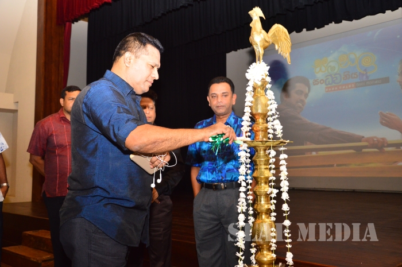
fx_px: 368
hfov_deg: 57.3
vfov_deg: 39.9
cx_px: 201
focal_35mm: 33
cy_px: 134
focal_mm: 22
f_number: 4.5
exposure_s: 1/100
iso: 800
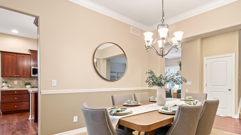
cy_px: 85
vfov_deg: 55.2
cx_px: 141
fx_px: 128
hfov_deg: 85.8
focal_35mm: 20
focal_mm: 10
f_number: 8
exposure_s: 1
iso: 400
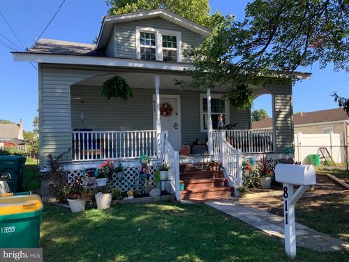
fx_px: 292
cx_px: 174
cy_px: 131
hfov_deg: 61.7
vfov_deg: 48.2
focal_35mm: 29
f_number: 1.8
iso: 16
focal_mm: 3
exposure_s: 1/500
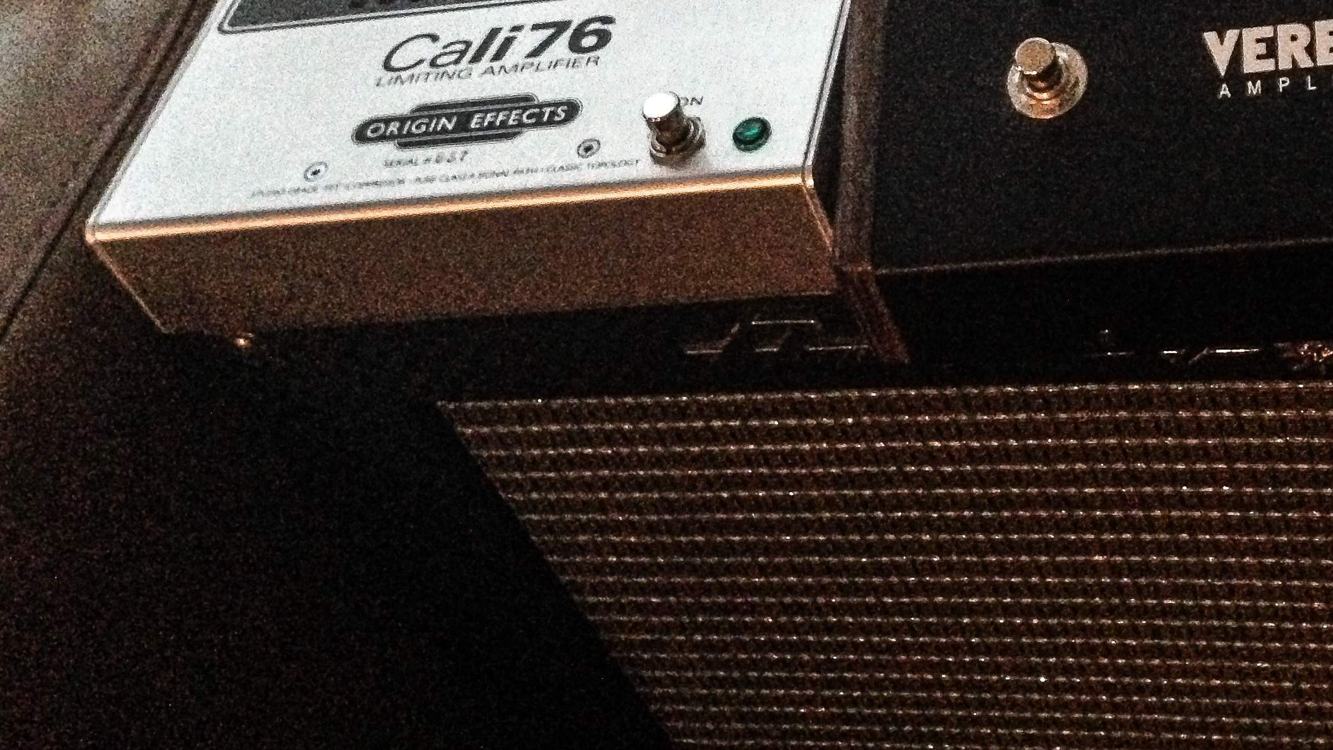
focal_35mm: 57
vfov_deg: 20.3
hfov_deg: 35.8
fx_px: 2015
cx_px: 992
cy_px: -27
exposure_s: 1/15
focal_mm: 4.12
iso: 800
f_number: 2.4
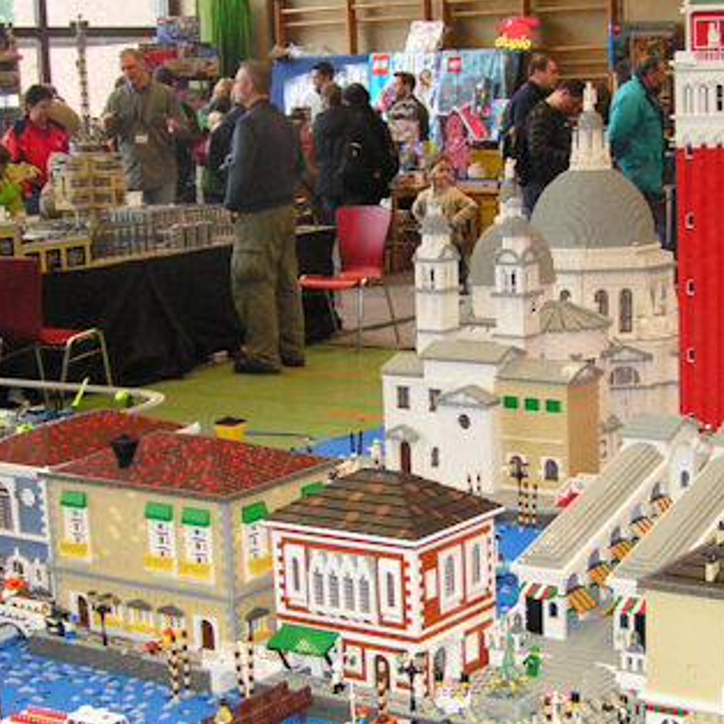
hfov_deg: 23.6
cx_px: 487
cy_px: 423
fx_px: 1727
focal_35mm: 73
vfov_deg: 23.6
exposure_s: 1/40
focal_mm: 6.3
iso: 200
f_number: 2.8
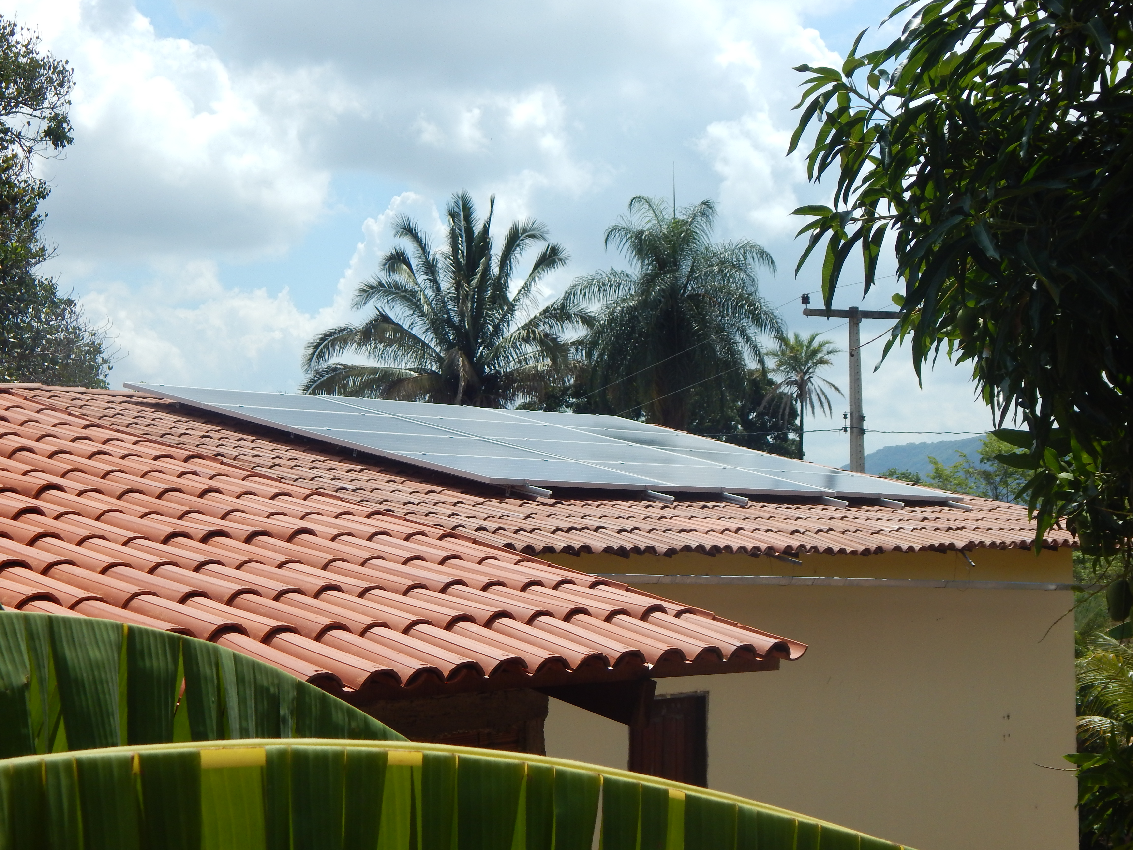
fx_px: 1997
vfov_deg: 24.0
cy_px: 425
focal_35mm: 61
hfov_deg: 31.7
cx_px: 566
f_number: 7.9
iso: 125
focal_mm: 10.9
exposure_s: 1/500
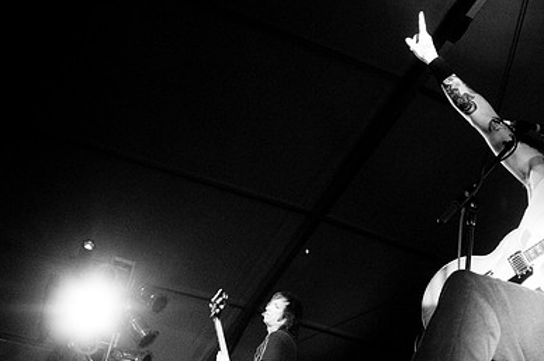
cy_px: 235
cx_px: 371
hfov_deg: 42.9
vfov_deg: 29.6
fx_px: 679
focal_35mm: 45
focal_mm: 20
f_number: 2.8
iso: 800
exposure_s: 1/100
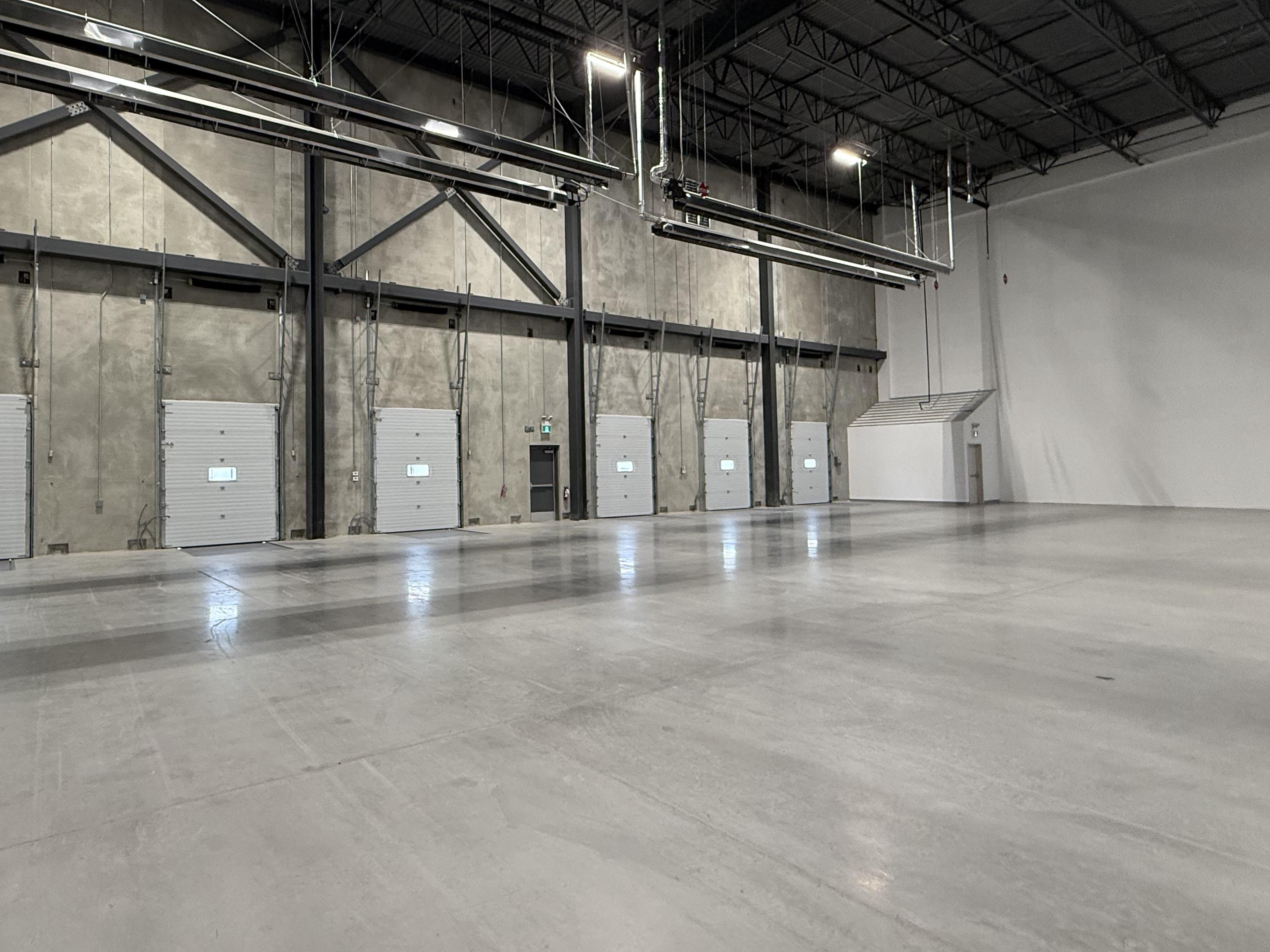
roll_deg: +0.5
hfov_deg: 80.0
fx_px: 734
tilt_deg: +1.6
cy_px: 441
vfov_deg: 65.9
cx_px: 466
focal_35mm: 20
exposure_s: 1/99
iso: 250
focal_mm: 2.22
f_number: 2.2
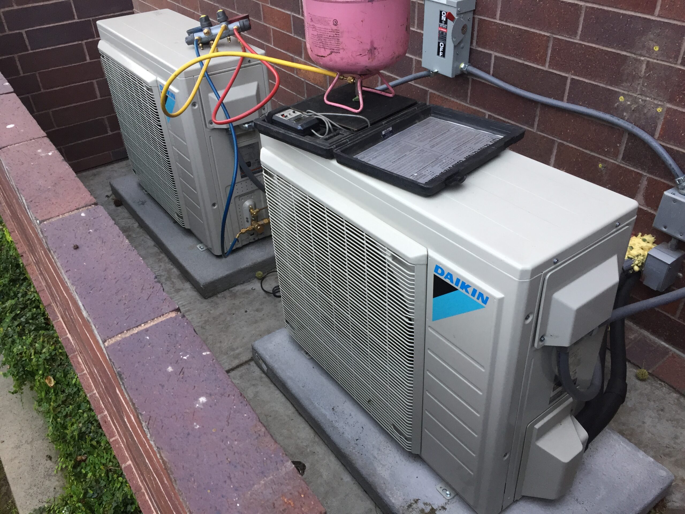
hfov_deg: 61.7
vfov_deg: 48.2
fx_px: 574
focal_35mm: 29
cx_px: 342
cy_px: 257
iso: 64
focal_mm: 4.15
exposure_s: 1/30
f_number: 2.2
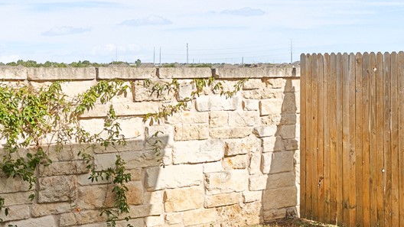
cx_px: 194
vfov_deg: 17.4
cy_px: 71
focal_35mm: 69
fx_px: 739
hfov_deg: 30.6
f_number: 8
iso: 320
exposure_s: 1/100
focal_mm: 16
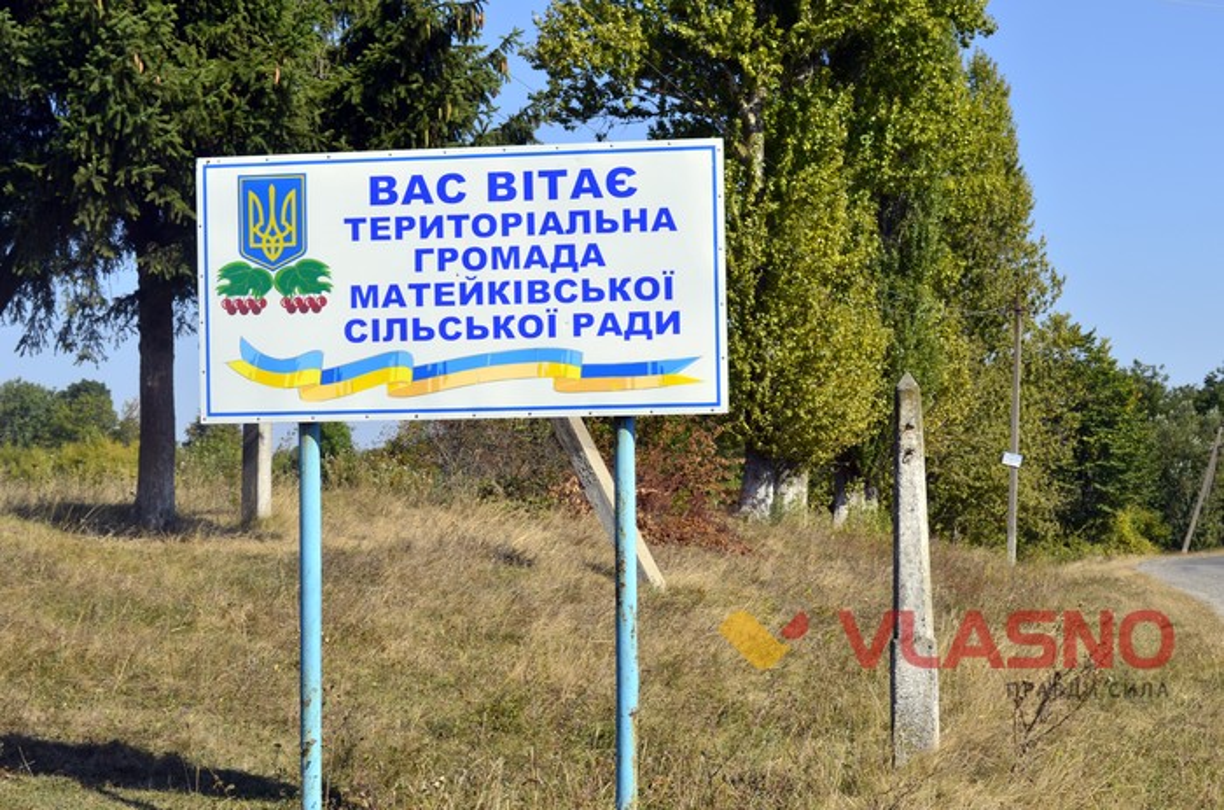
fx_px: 2340
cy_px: 405
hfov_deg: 29.3
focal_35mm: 69
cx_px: 612
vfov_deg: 19.6
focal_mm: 46
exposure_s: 1/125
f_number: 11
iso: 100
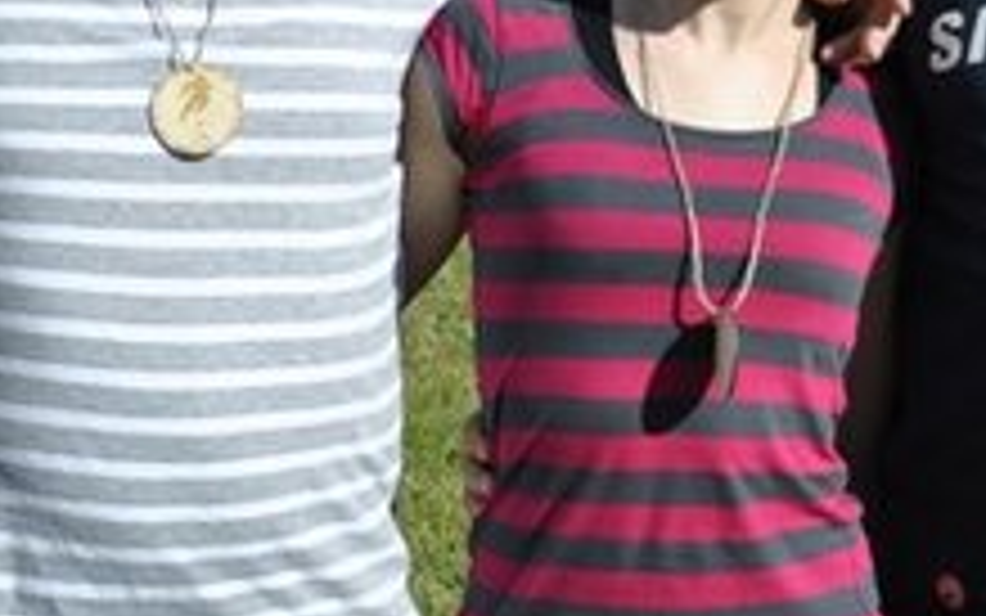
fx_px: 3172
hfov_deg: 17.7
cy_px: 135
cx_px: 446
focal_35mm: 118
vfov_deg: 11.1
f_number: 4.2
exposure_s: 1/1000
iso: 100
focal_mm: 26
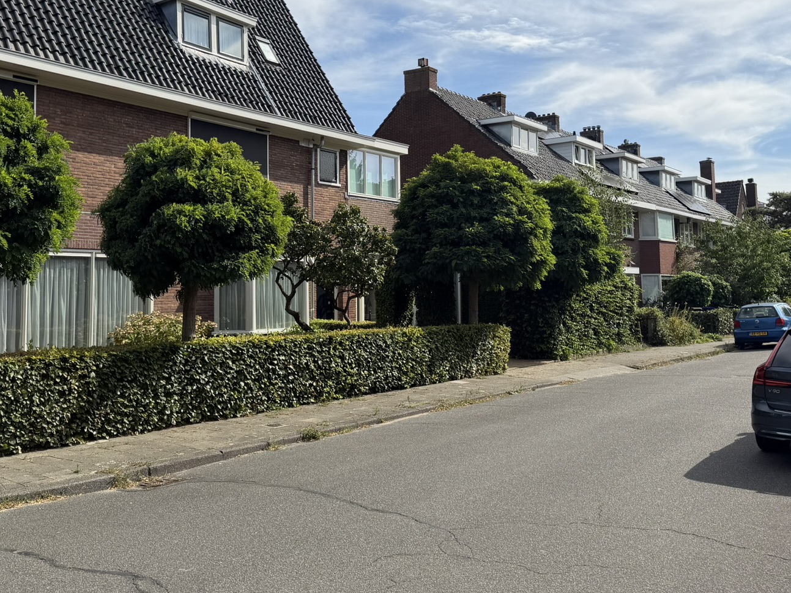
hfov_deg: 49.0
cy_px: 223
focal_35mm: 38
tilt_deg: +4.9
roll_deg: +2.9
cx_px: 382
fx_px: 868
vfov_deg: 37.5
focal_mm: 6.76
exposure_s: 1/5714
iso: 80
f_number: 1.78
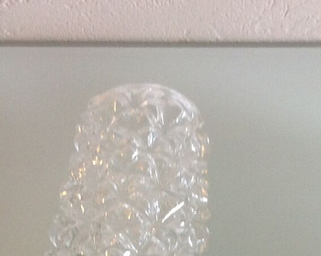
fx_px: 1140
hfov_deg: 15.8
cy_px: 381
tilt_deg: -66.3
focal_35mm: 120
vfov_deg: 12.3
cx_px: 285
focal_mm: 4.28
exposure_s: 1/15
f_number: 2.4
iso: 80
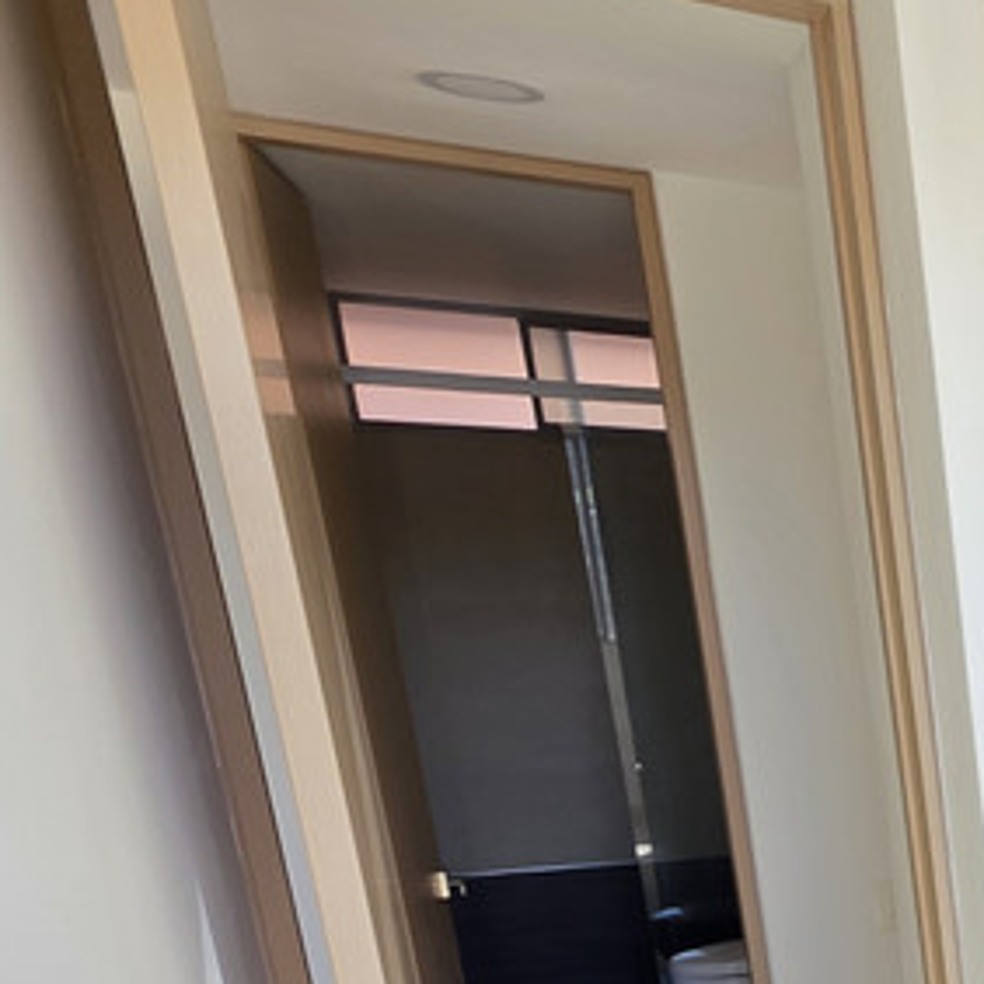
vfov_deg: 34.1
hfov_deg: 22.9
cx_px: 1731
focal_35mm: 44
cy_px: 1036
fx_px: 1415
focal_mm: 2.2
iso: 32
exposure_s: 1/120
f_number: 1.9
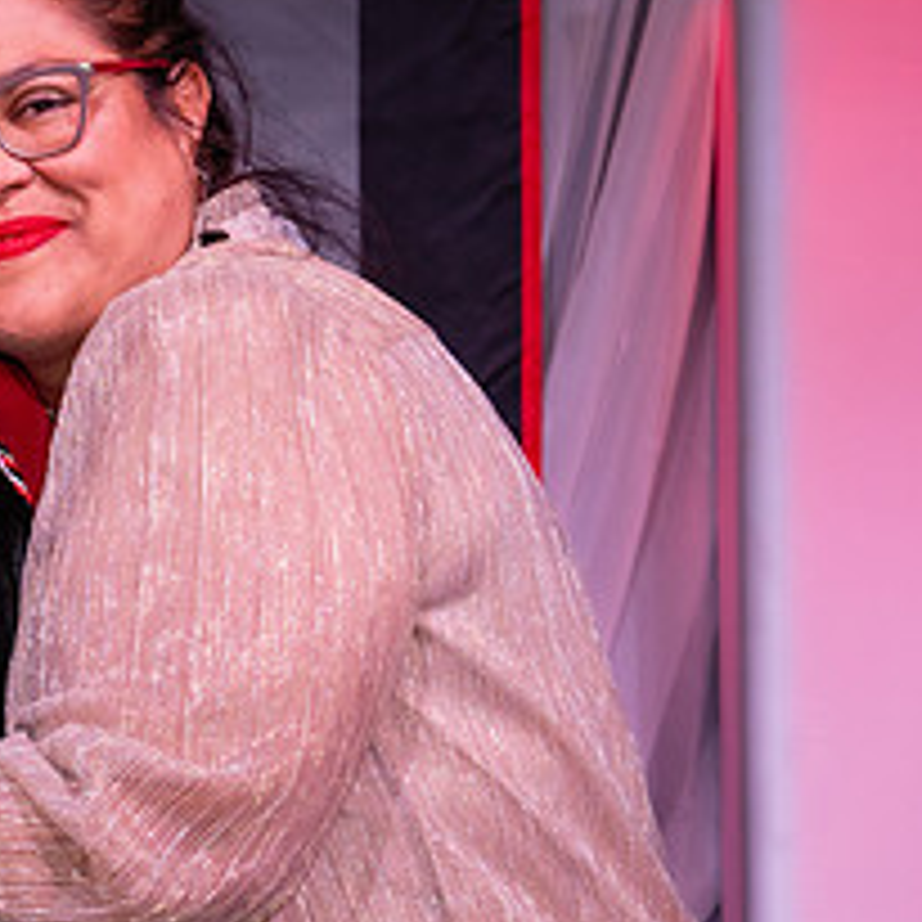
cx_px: -255
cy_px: 426
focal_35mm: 256
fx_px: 7714
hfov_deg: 6.8
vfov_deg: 6.8
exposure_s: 1/160
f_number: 5.6
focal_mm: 70
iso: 800
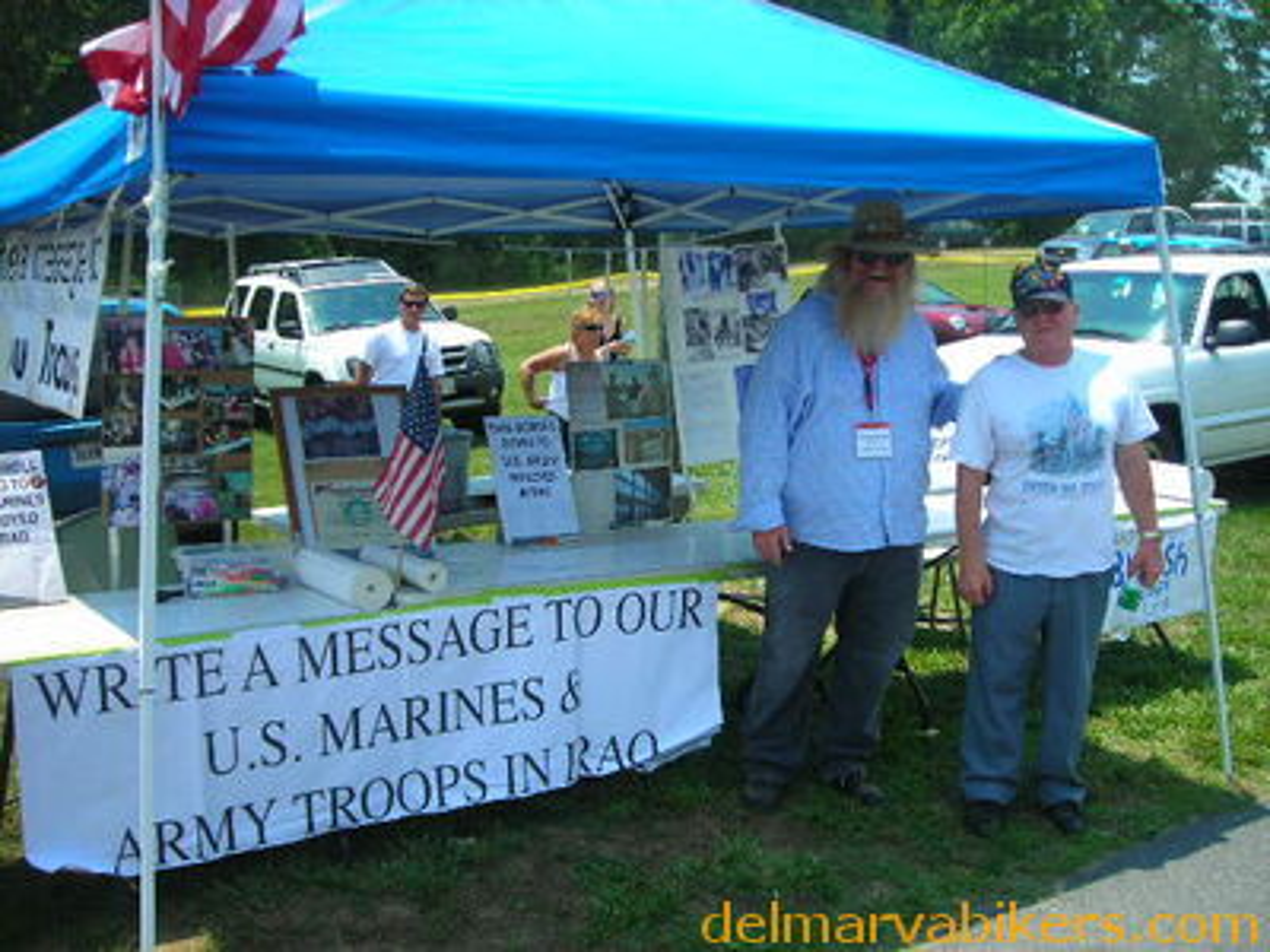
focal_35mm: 38
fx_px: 1394
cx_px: 635
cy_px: 476
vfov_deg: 37.7
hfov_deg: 49.0
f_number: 3.2
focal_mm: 6.3
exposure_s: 1/430
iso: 50
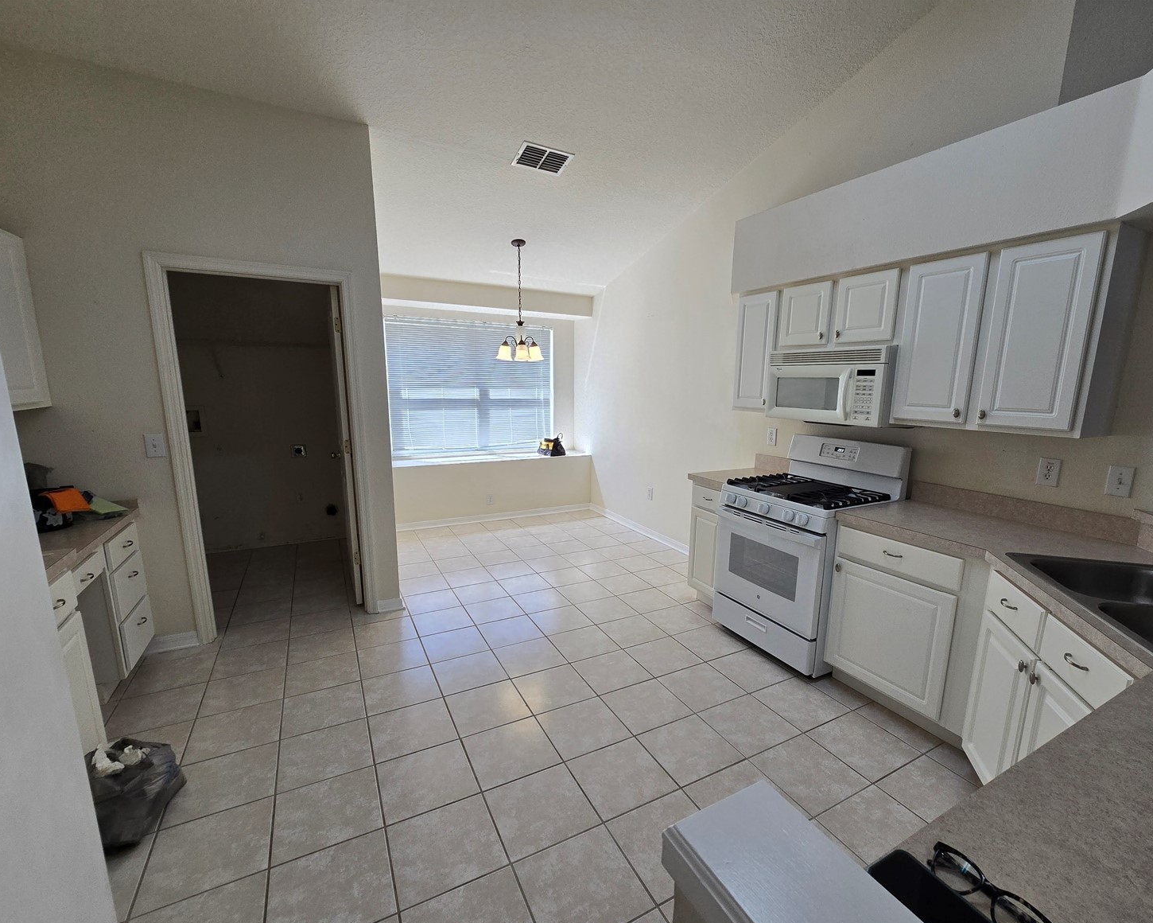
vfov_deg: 88.0
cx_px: 608
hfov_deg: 100.6
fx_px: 478
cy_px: 476
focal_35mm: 14
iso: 80
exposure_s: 1/120
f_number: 2.2
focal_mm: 2.2
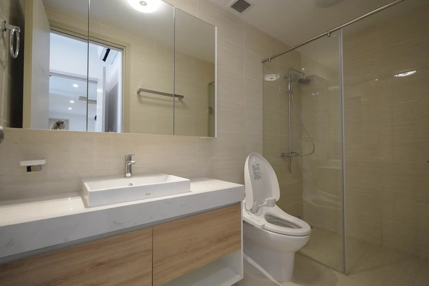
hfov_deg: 96.7
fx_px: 191
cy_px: 143
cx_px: 214
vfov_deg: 73.7
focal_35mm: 16
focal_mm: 16
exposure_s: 1/160
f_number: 7.1
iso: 8000
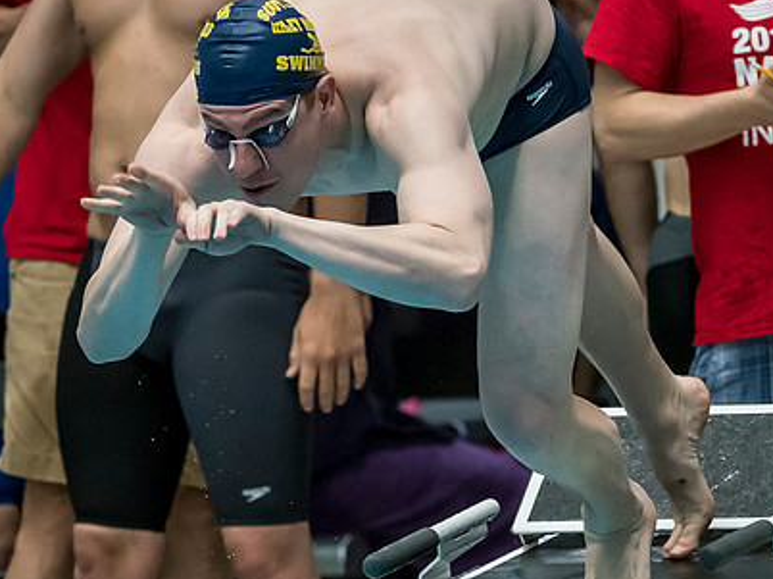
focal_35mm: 879
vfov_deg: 1.7
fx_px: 19617
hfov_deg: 2.3
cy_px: 408
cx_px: 399
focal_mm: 200
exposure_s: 1/1000
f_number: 2.8
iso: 3200
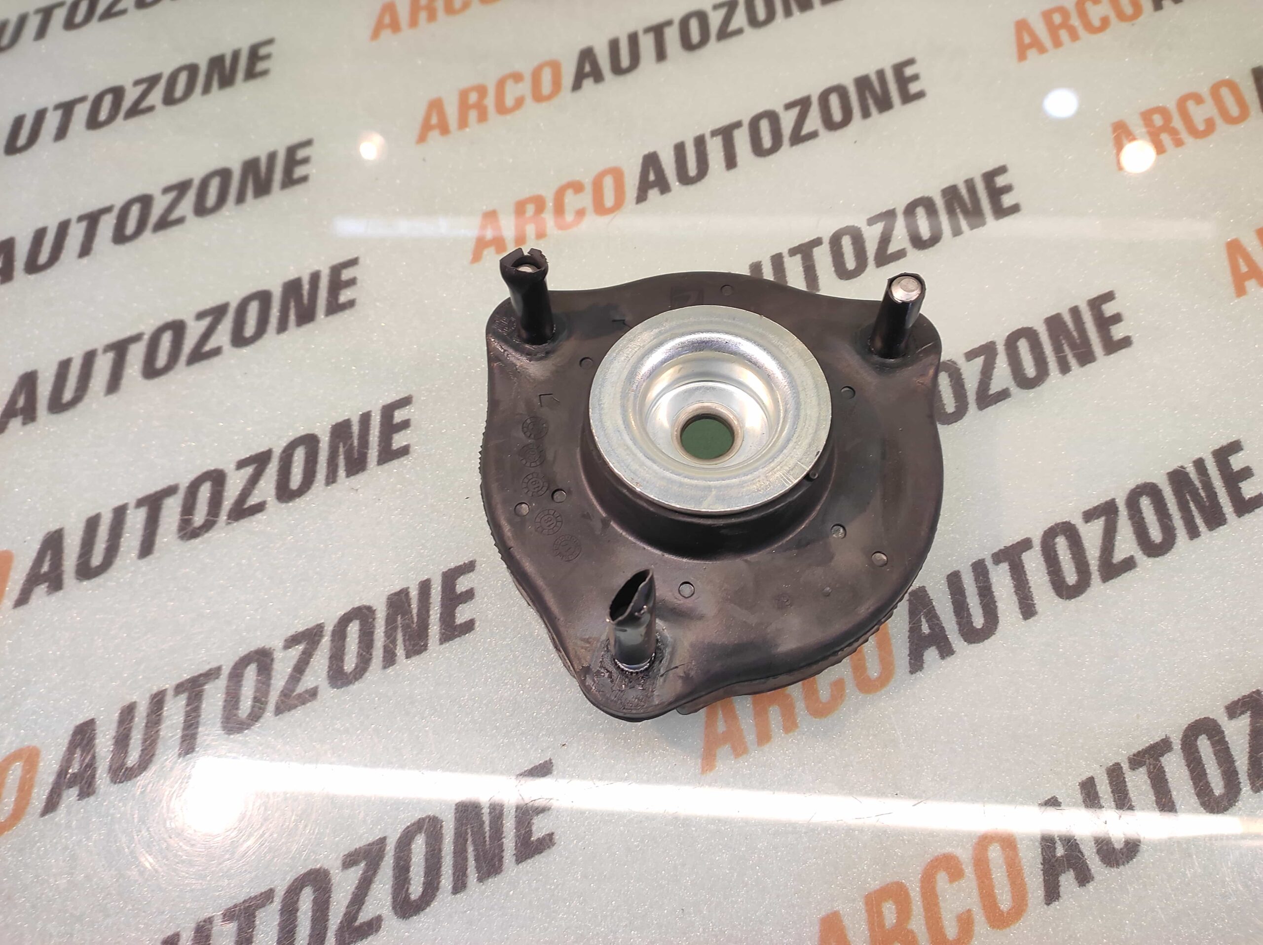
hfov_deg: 91.1
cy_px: 472
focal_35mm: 17
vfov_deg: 74.7
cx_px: 632
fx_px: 620
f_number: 1.79
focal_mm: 4.74
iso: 183
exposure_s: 1/33
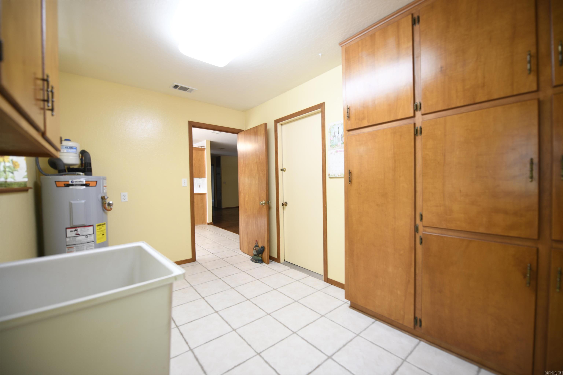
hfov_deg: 104.3
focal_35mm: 14
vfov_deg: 81.2
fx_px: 219
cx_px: 282
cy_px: 188
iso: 140
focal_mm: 14
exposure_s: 1/15
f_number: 2.8
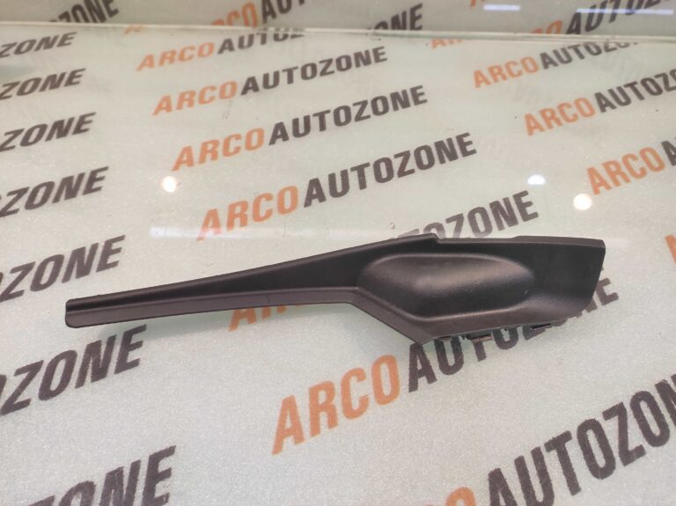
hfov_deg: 91.1
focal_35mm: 17
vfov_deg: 74.7
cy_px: 253
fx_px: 332
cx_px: 338
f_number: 1.79
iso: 192
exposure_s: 1/33
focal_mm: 4.74
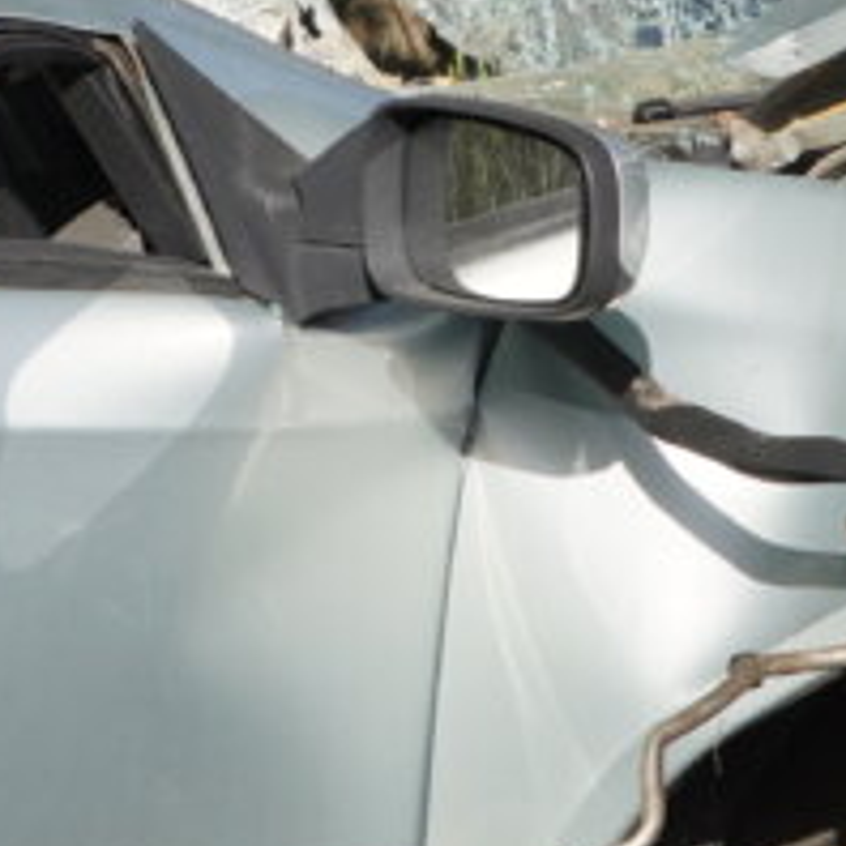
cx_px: 419
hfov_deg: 3.9
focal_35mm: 453
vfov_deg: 3.9
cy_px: 233
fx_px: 12518
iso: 100
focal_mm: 55
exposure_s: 1/320
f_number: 6.3
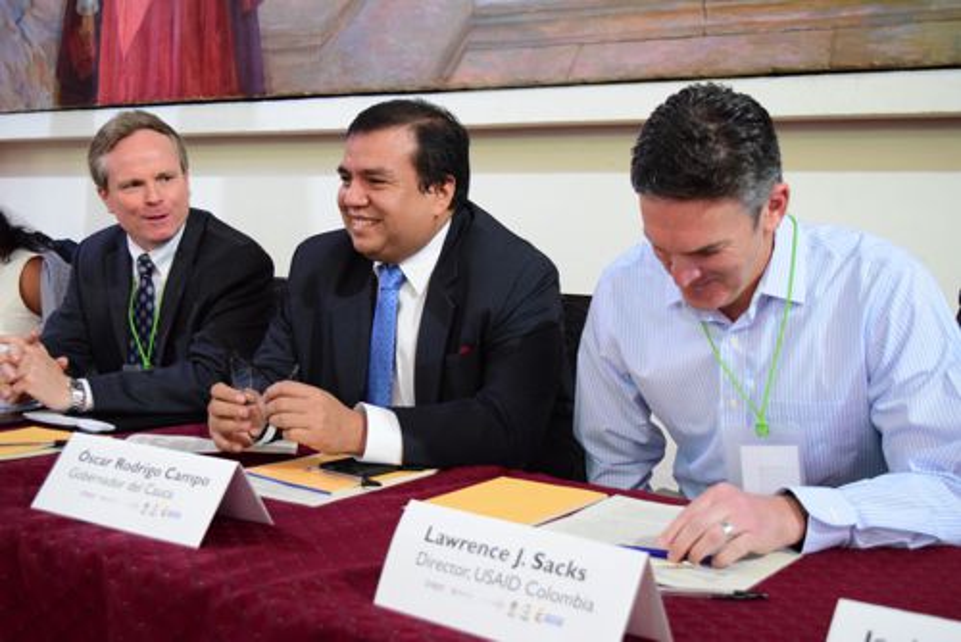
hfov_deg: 42.3
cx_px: 480
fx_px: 1242
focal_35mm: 46
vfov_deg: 29.0
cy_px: 321
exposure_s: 1/80
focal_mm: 31
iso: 4000
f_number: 5
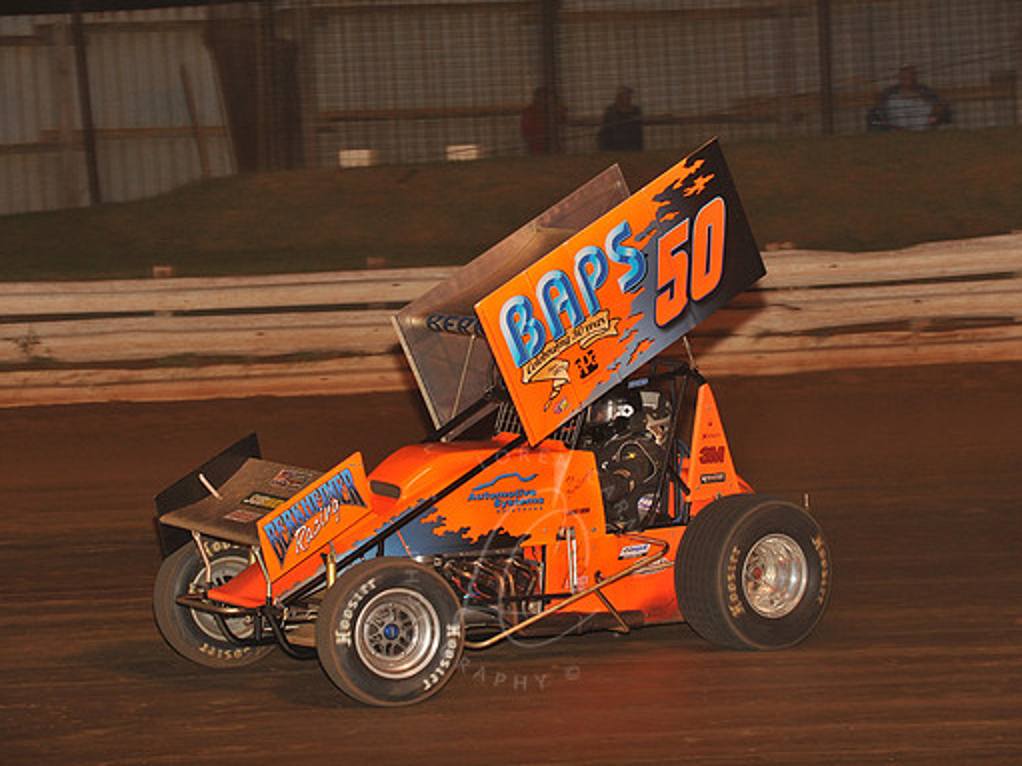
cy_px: 384
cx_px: 524
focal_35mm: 131
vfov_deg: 11.3
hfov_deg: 15.1
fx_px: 3867
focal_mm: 120
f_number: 6.3
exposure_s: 1/320
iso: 1250
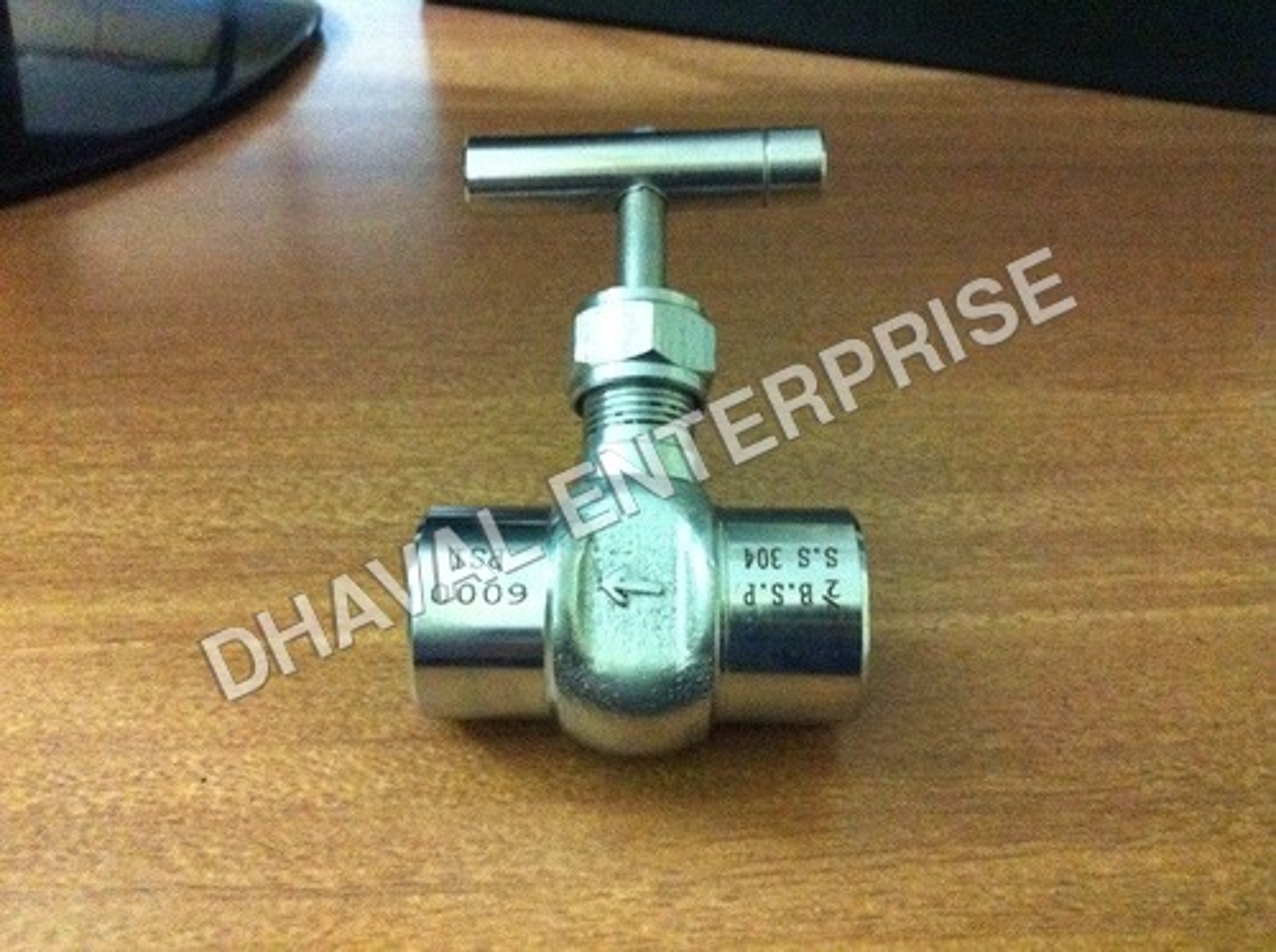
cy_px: 476
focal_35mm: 35
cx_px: 638
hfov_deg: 52.7
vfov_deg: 40.6
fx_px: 1288
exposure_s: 1/15
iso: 1000
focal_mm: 3.85
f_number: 2.8
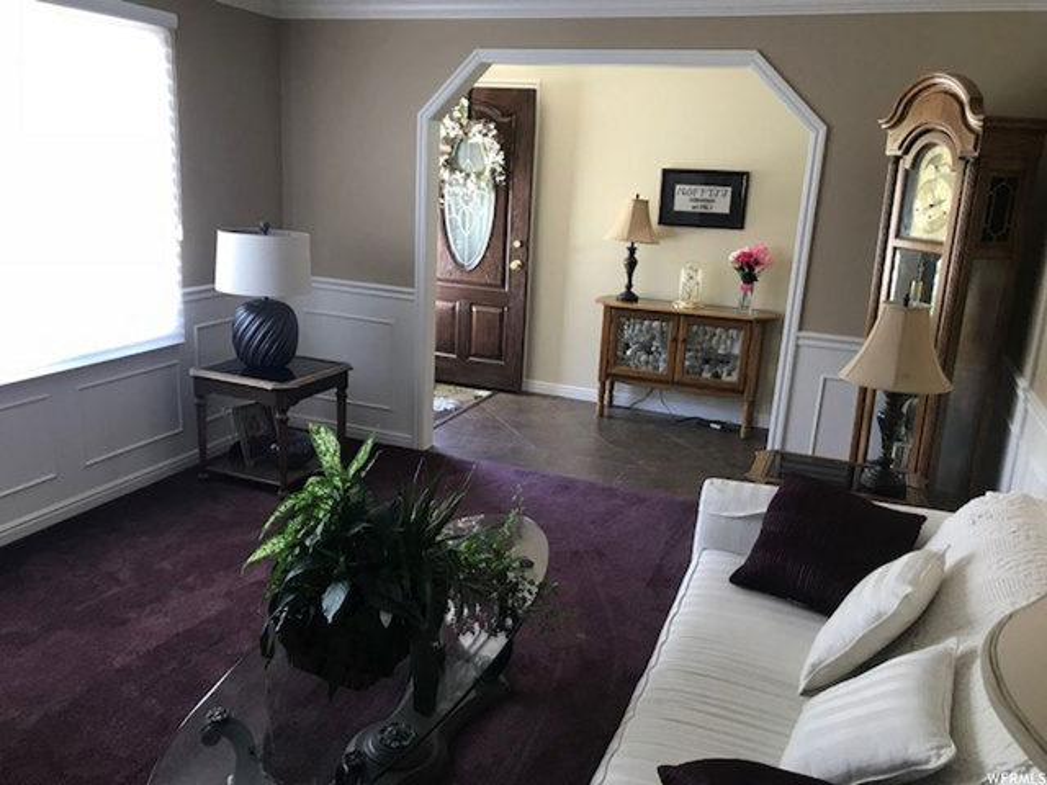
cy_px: 392
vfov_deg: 49.7
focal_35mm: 28
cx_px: 524
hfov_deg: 63.4
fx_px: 847
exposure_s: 1/24
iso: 32
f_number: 1.8
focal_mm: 3.99
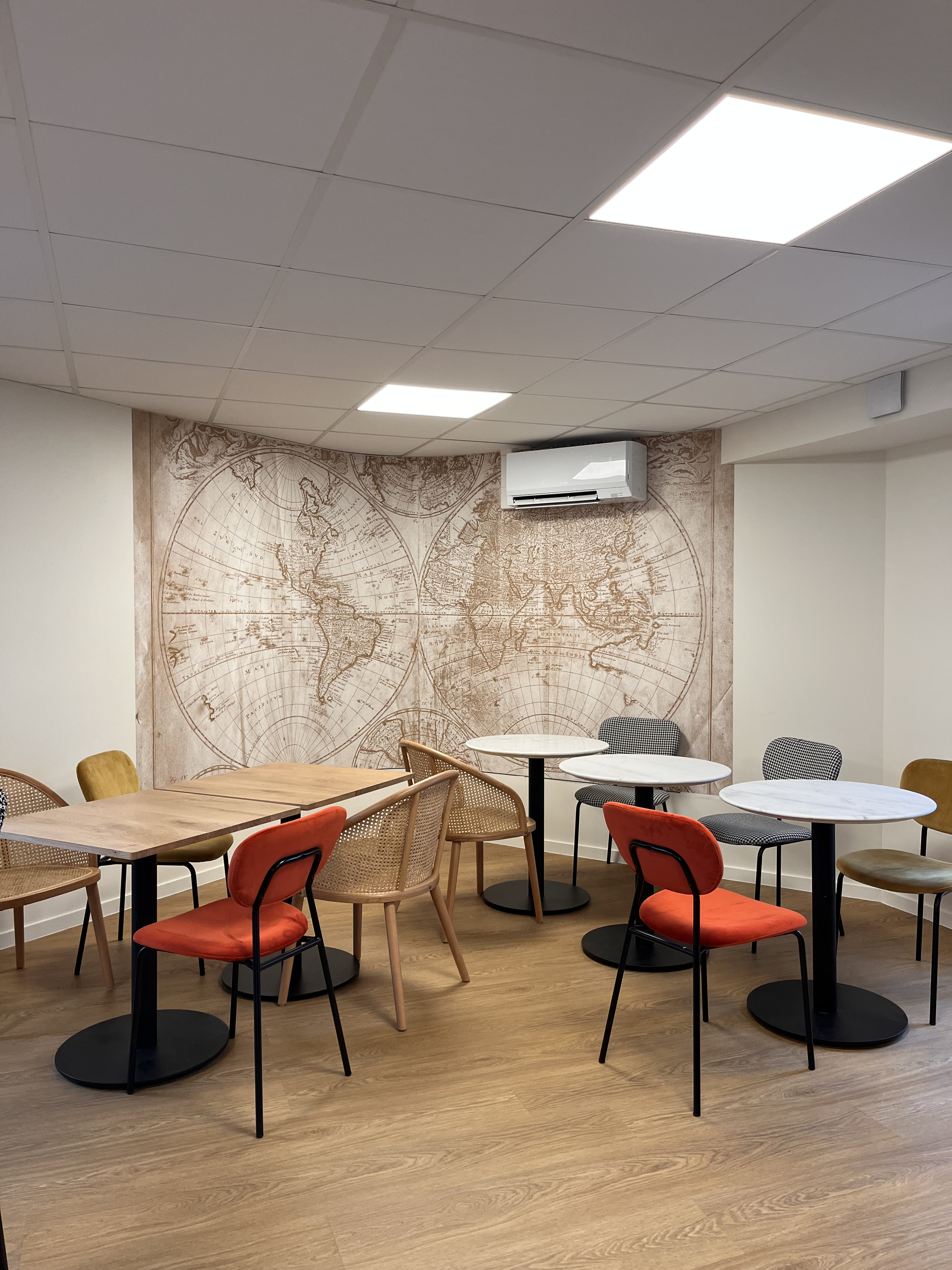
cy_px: 635
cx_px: 476
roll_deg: +1.6
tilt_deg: -3.3
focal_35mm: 26
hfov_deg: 53.1
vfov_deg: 67.3
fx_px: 953
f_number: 1.6
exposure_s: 1/121
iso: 125
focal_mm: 5.1
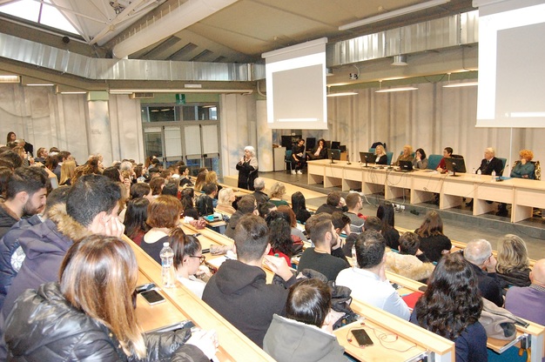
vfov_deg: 47.8
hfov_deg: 67.4
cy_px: 181
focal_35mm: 27
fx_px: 408
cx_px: 272
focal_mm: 18
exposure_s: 1/80
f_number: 5.6
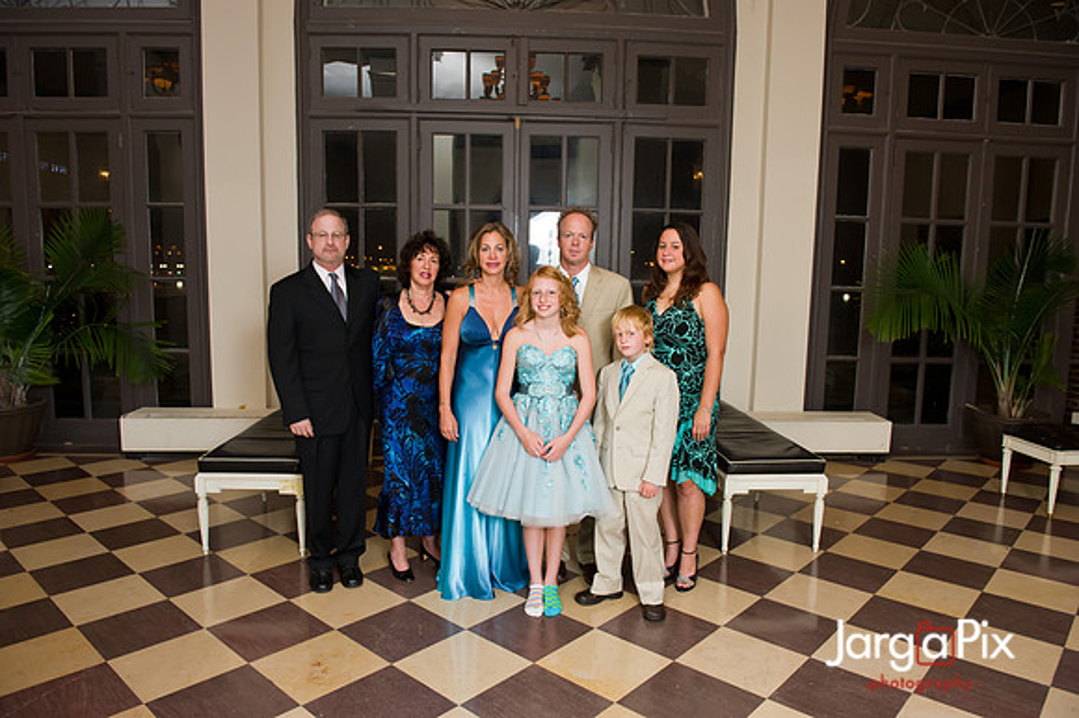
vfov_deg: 53.1
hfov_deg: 73.8
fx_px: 719
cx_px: 540
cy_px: 359
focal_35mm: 24
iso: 1600
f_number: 5.6
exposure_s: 1/125
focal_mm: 24
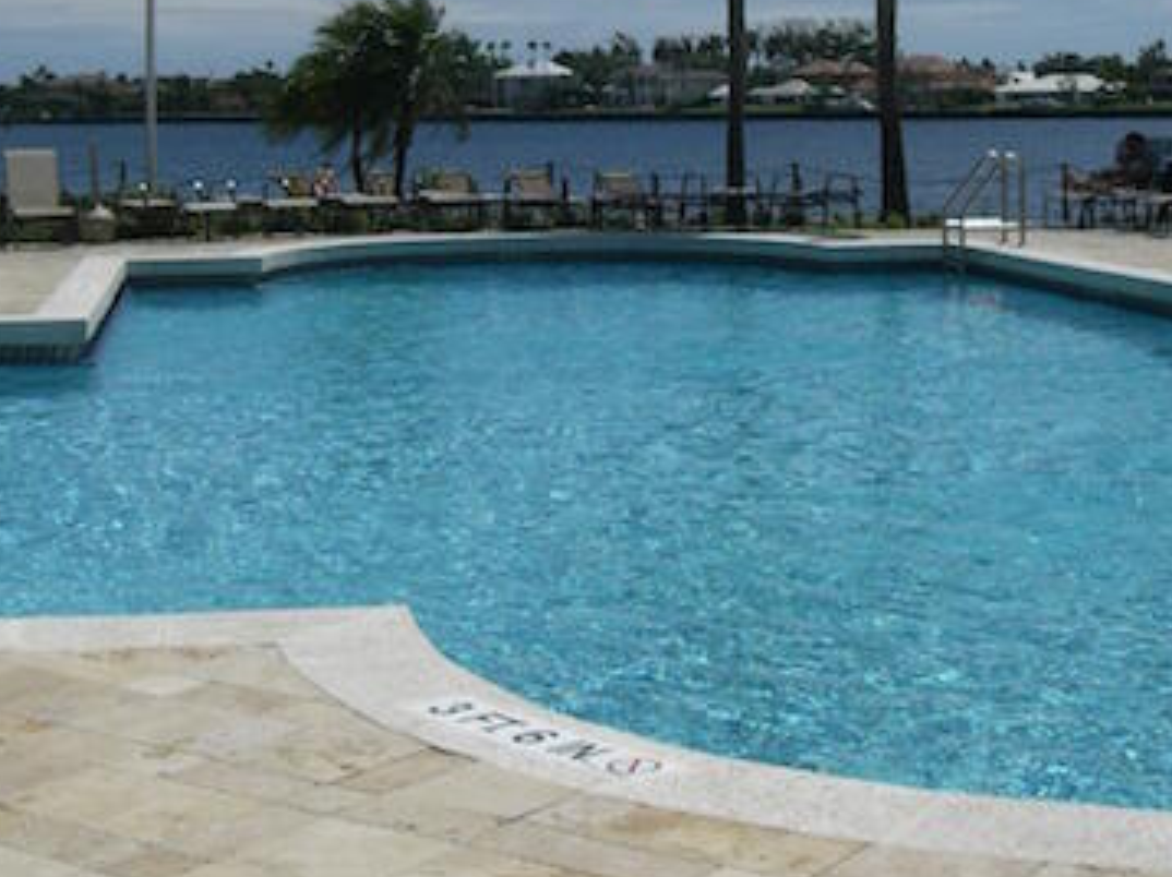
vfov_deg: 21.2
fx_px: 2301
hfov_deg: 28.6
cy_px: 105
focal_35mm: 68
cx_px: 602
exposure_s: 1/2000
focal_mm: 6.3
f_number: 4.4
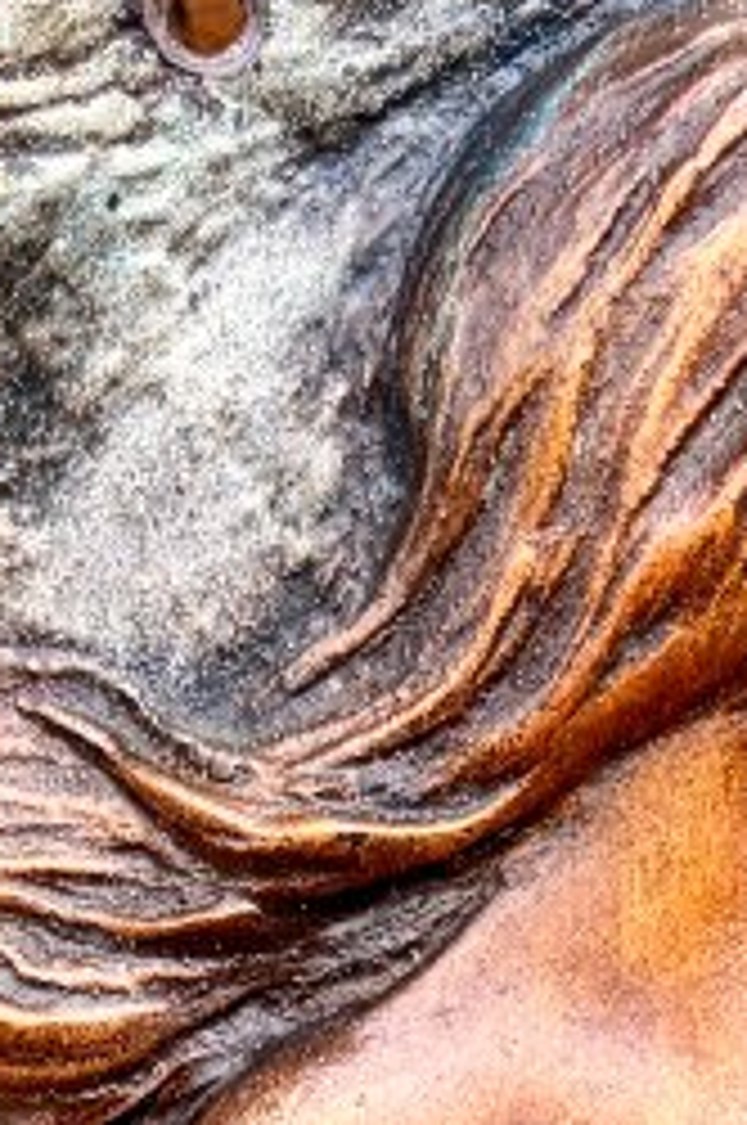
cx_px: 598
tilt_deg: -45.3
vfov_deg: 14.3
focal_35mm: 130
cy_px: 1899
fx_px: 4057
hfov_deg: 10.5
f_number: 1.6
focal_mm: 5.96
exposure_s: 1/121
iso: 100
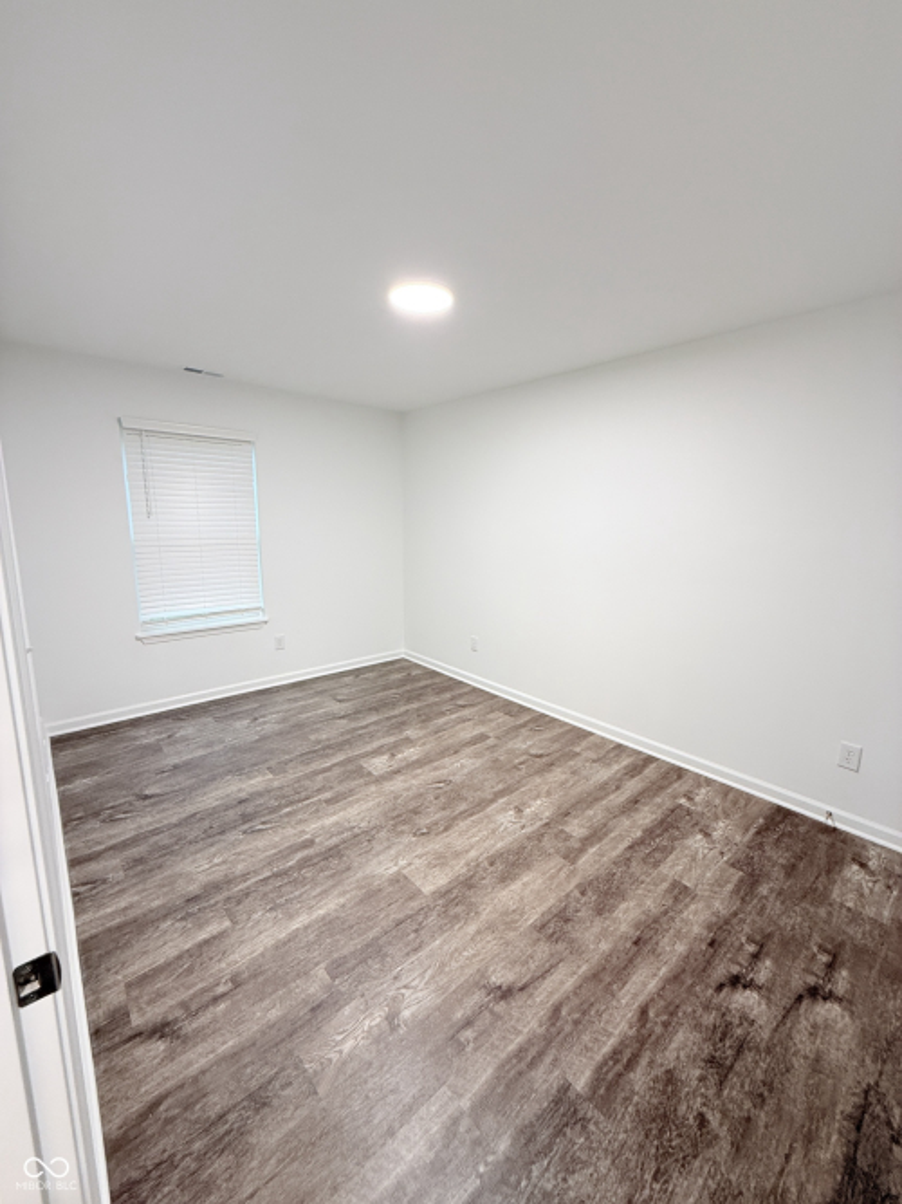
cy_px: 602
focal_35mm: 14
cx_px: 451
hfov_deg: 85.7
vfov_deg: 102.1
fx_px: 487
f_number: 2.2
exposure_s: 1/60
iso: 200
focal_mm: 2.22
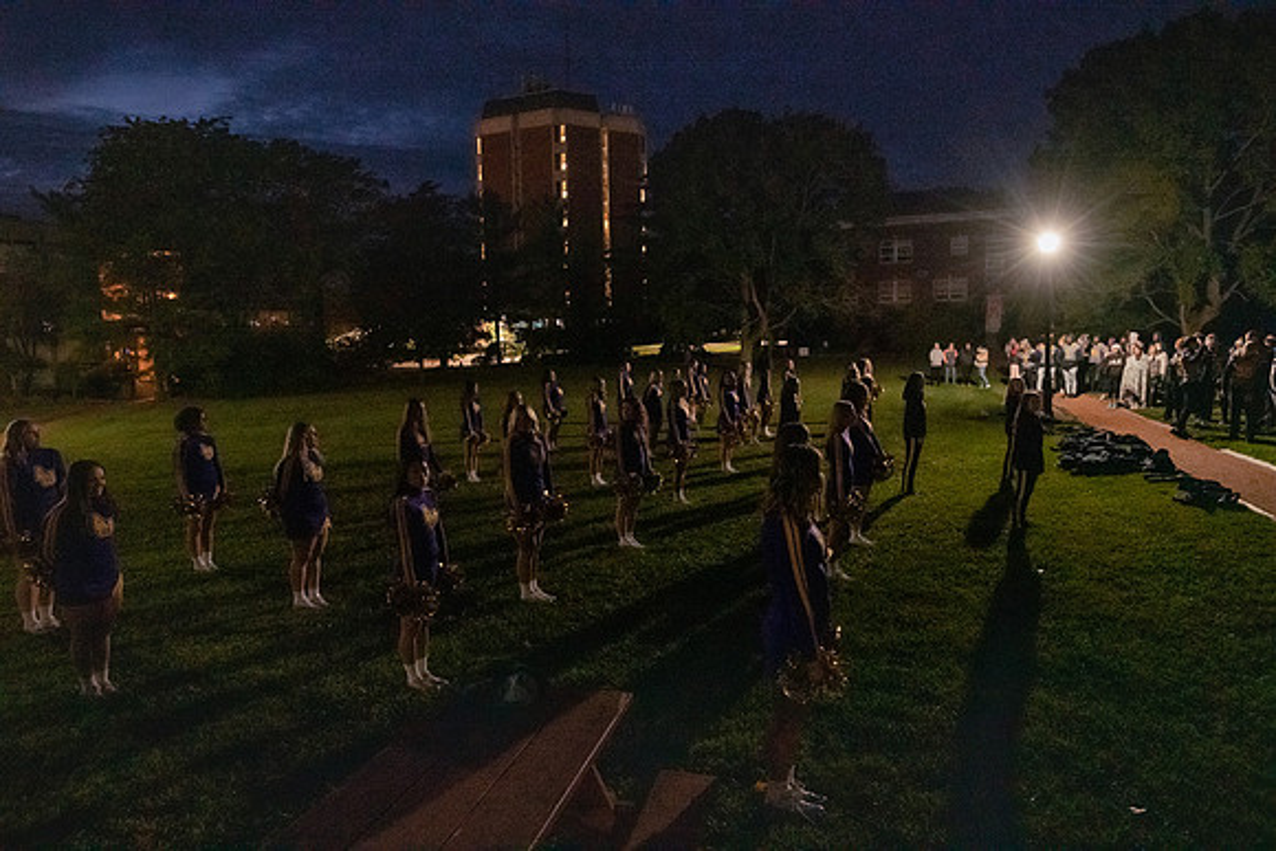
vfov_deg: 53.2
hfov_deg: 73.7
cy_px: 426
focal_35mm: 24
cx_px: 638
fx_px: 851
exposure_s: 1/40
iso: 10000
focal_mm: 24
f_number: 5
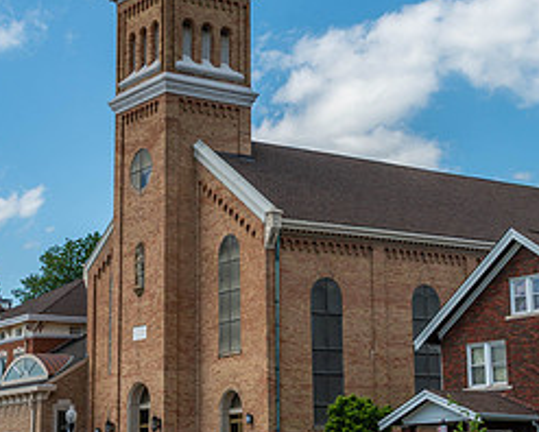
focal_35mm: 81
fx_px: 1293
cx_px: 312
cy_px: 138
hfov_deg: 23.5
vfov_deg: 18.9
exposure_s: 1/320
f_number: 9
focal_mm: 28
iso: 100
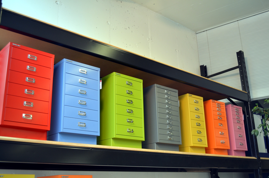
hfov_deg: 49.6
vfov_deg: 34.1
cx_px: 134
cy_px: 89
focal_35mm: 39
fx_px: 291
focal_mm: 26
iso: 450
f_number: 4.2
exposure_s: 1/60
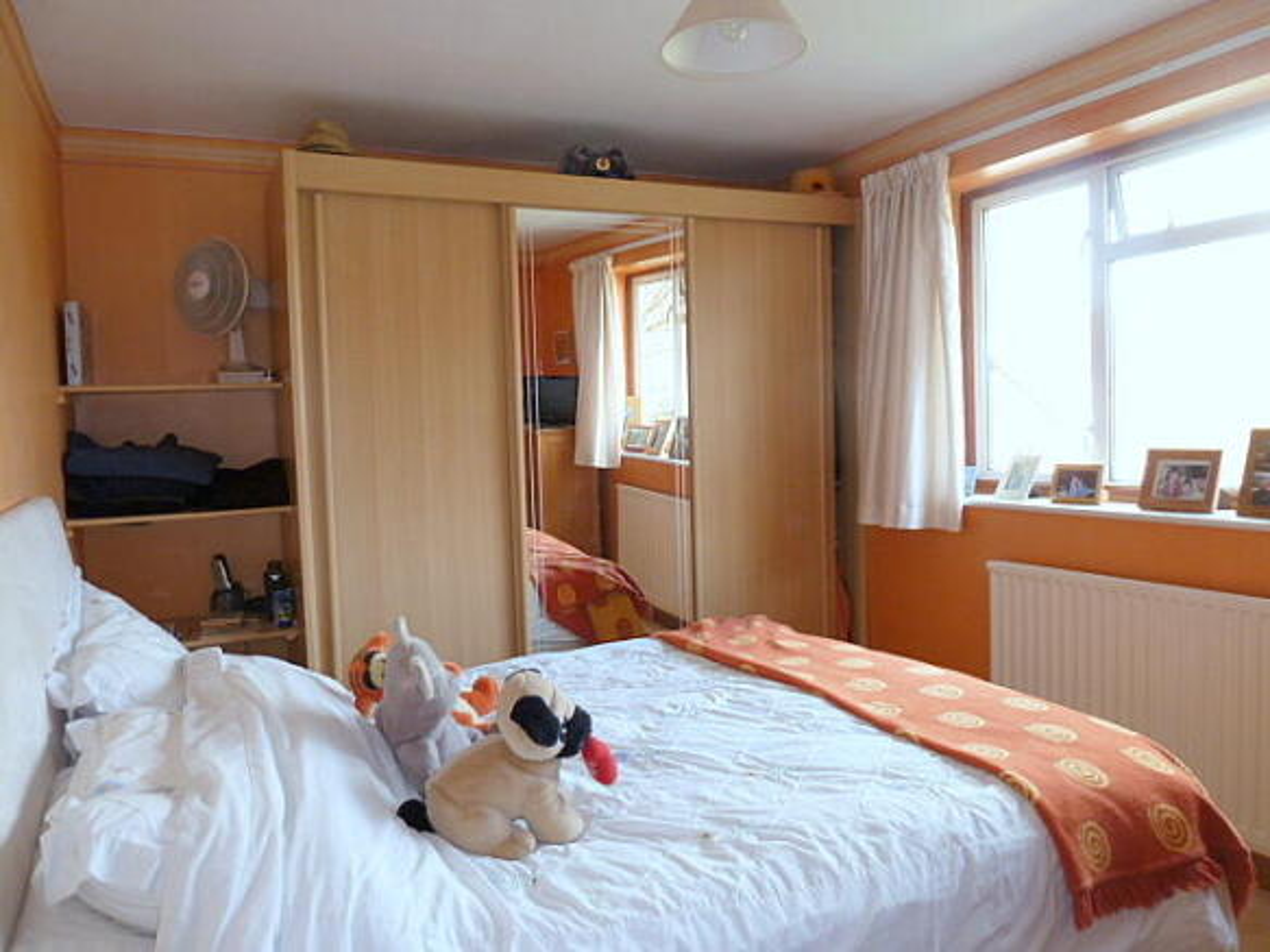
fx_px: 917
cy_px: 476
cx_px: 635
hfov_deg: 69.4
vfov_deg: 54.9
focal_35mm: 25
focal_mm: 4.1
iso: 125
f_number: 3.3
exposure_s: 1/30
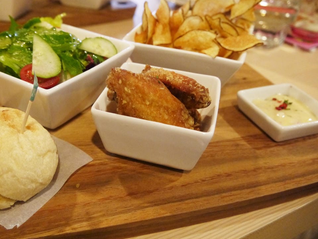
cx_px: 125
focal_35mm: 35
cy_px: 111
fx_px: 322
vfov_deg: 40.7
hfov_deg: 52.2
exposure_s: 1/60
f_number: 3.5
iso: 1250
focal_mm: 14
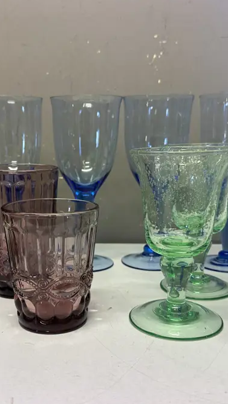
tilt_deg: -11.6
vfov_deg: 50.4
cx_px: 77
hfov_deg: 29.5
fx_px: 429
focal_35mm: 40
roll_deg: -0.1
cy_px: 225
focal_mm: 6.86
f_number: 1.78
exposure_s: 1/100
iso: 100
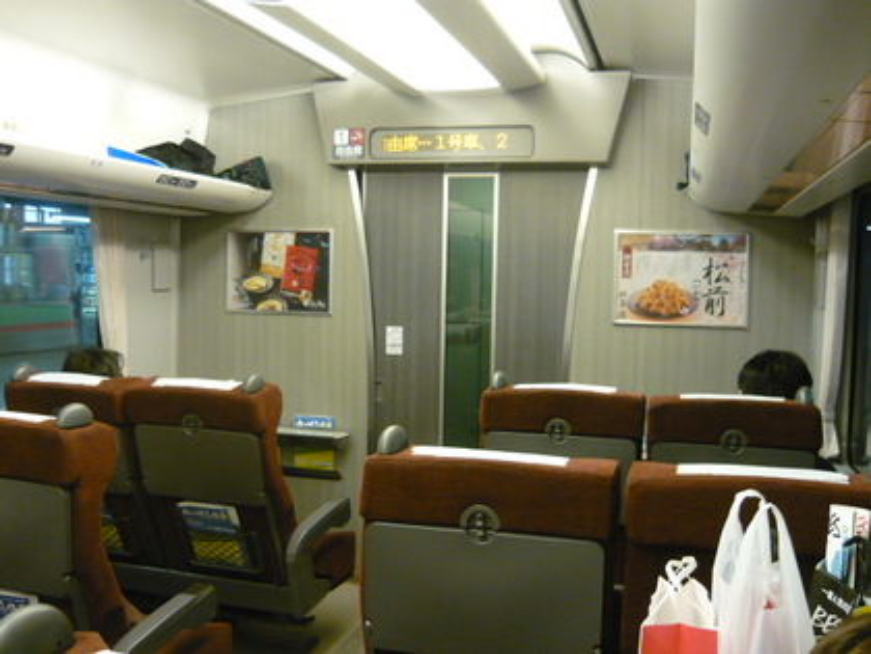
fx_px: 830
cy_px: 327
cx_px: 436
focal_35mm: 33
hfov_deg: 55.4
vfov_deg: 42.9
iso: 400
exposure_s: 1/25
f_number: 2.8
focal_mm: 5.5
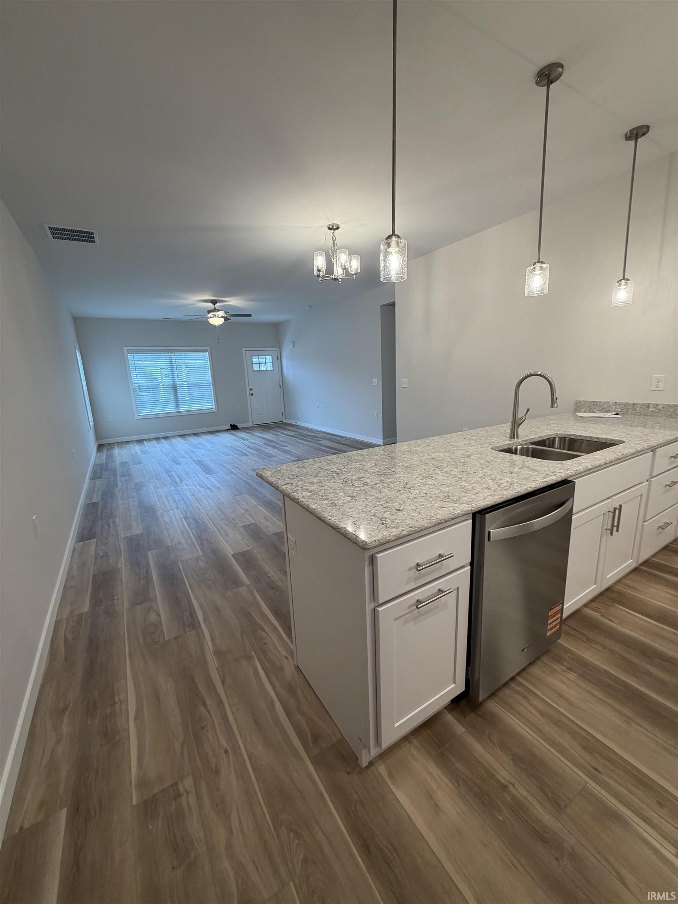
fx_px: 366
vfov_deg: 102.1
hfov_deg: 85.7
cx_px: 339
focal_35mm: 14
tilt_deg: -11.6
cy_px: 452
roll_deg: +2.7
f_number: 2.2
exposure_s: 1/120
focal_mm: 2.22
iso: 160
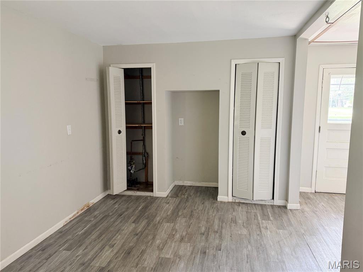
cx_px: 182
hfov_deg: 71.6
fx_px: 252
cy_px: 136
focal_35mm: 24
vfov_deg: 56.8
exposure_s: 1/62
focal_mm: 6.76
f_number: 1.78
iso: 200
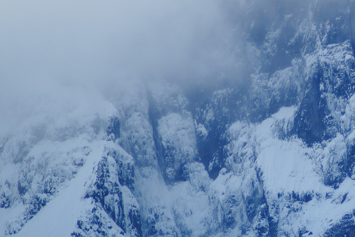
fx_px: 11591
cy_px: 130
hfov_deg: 1.8
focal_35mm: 1176
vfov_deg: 1.2
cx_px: 397
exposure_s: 1/640
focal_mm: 300
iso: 100
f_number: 6.3
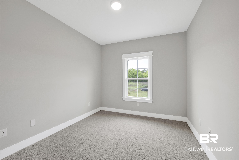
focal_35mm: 14
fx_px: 93
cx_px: 120
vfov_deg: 81.2
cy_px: 80
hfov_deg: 104.3
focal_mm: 14
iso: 400
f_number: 13
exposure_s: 1/15
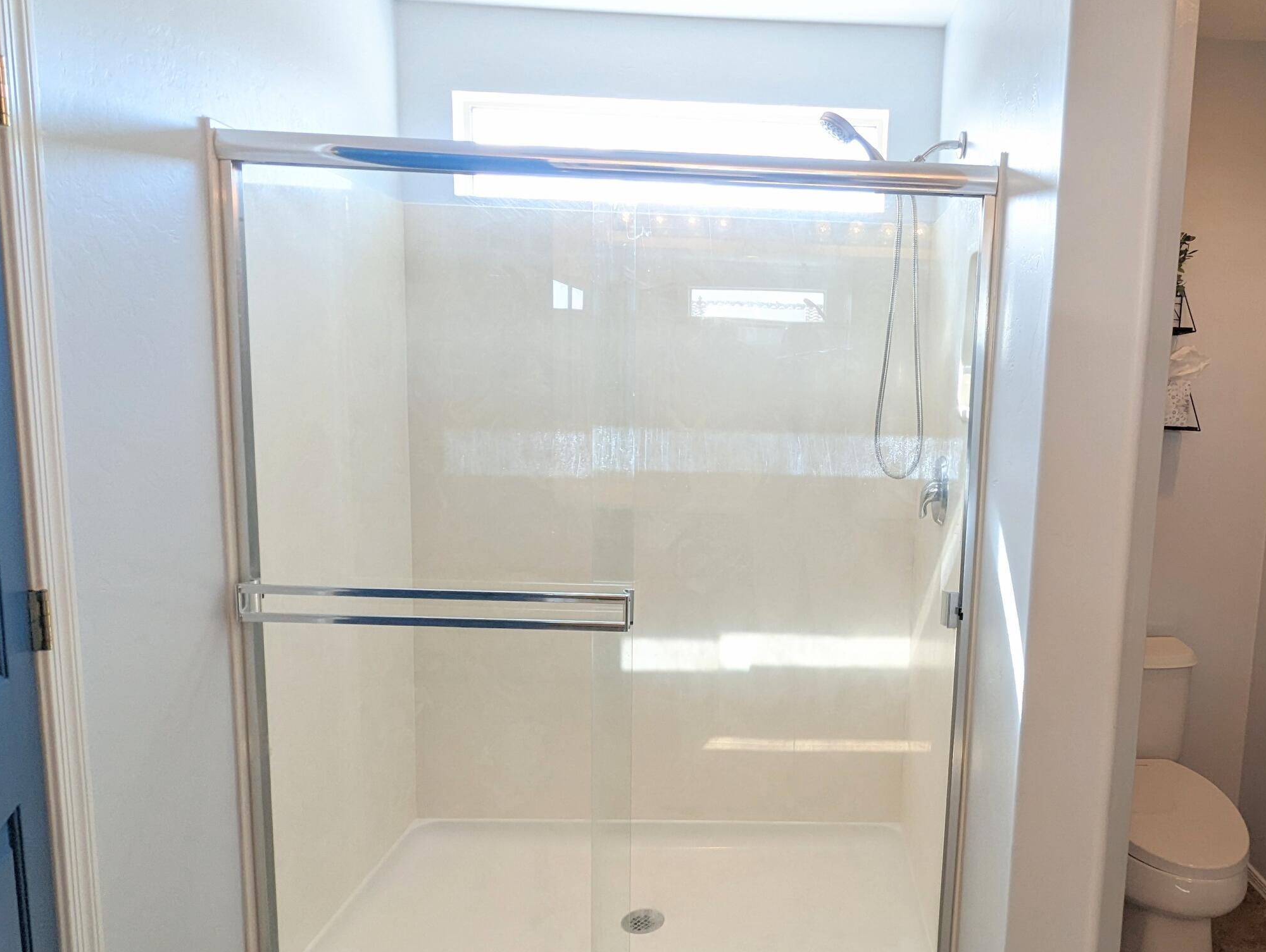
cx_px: 836
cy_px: 498
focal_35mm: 24
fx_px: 879
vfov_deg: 56.9
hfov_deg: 69.7
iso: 92
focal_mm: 2.35
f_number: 2.2
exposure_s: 1/120
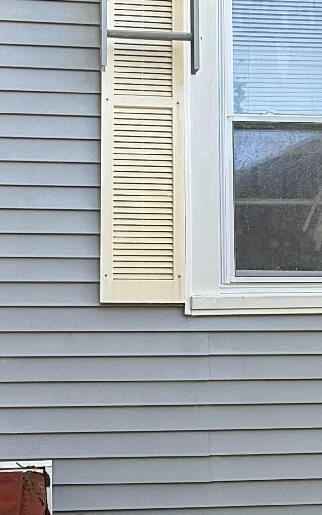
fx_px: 758
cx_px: 131
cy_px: 245
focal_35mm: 54
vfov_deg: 37.5
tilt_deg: +4.9
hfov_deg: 23.9
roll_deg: -0.9
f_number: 2.2
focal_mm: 2.22
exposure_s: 1/159
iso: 50
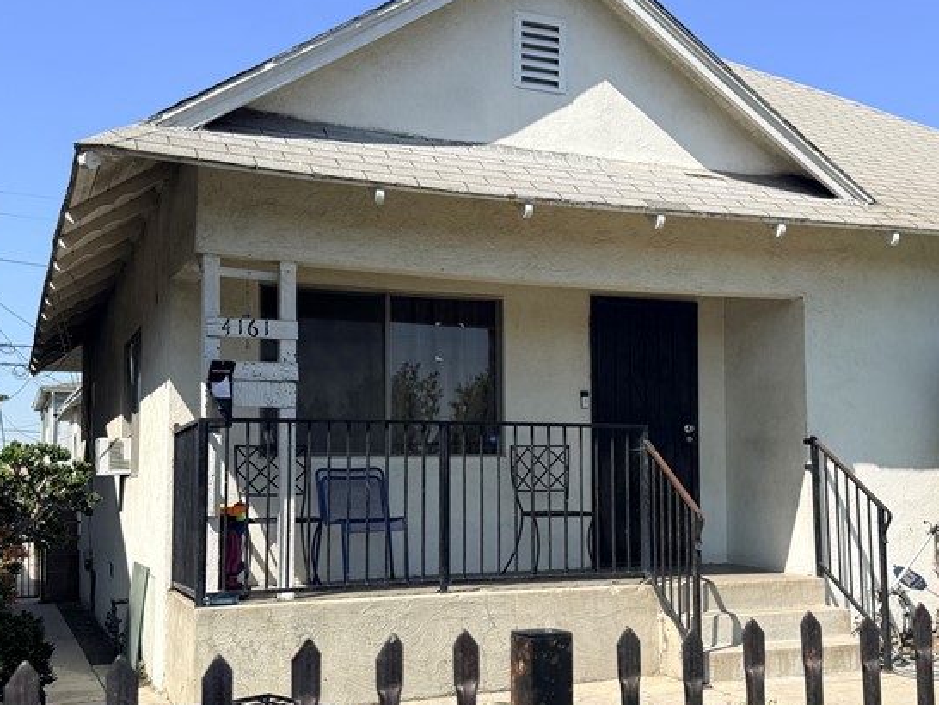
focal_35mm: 45
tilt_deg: +4.2
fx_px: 1221
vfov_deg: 32.2
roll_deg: +1.3
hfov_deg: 41.8
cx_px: 581
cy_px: 401
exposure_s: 1/3584
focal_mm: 6.76
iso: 80
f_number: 1.78
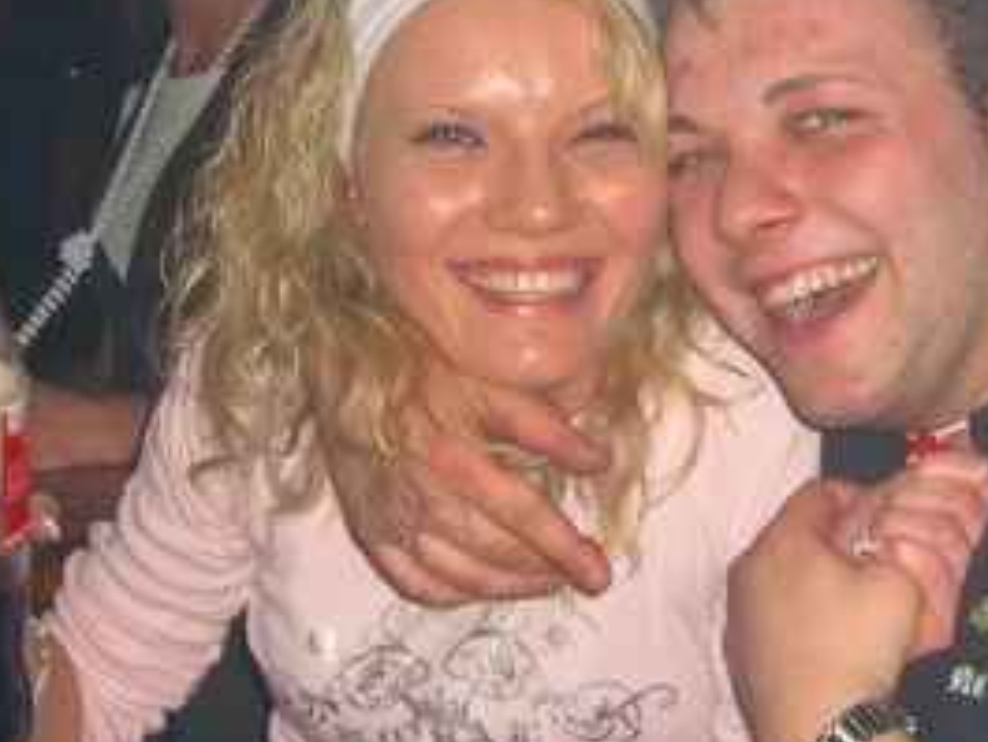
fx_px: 2456
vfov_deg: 17.2
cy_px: 380
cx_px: 772
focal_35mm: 86
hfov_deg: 22.5
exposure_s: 1/60
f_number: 2.8
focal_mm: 7.9
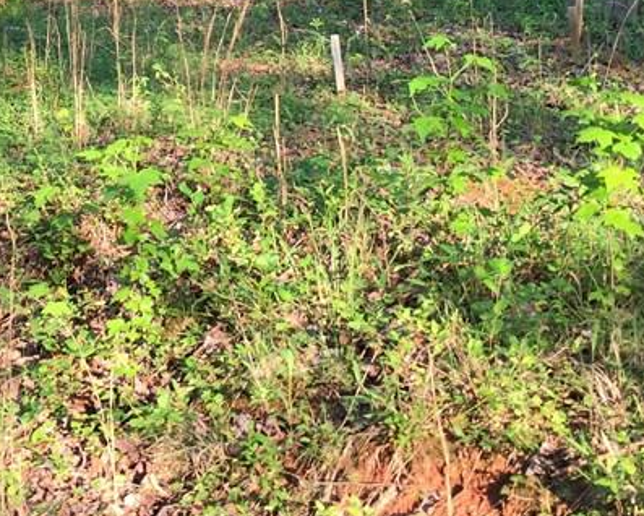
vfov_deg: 20.1
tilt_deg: +0.3
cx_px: 73
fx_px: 1392
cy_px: -45
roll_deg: -1.3
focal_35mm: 73
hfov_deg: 25.3
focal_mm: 4.15
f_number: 2.2
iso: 32
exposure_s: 1/125
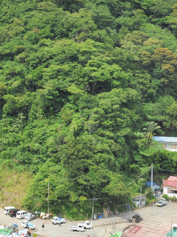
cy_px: 129
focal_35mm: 85
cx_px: -39
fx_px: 580
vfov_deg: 23.0
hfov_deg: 16.6
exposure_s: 1/320
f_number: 9
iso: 200
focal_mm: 29
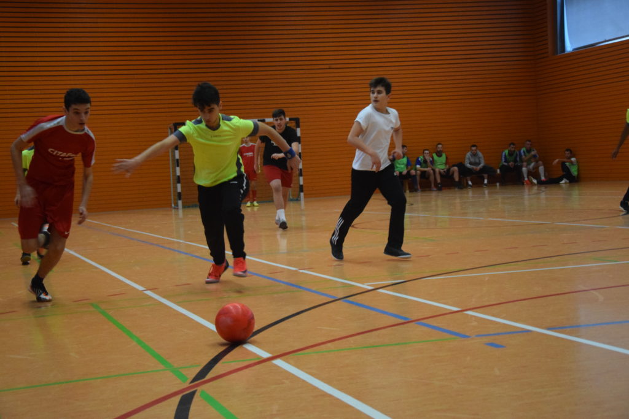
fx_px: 1179
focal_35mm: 68
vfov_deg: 20.2
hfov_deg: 29.9
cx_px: 314
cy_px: 210
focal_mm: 45
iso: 3200
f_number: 4.8
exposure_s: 1/200
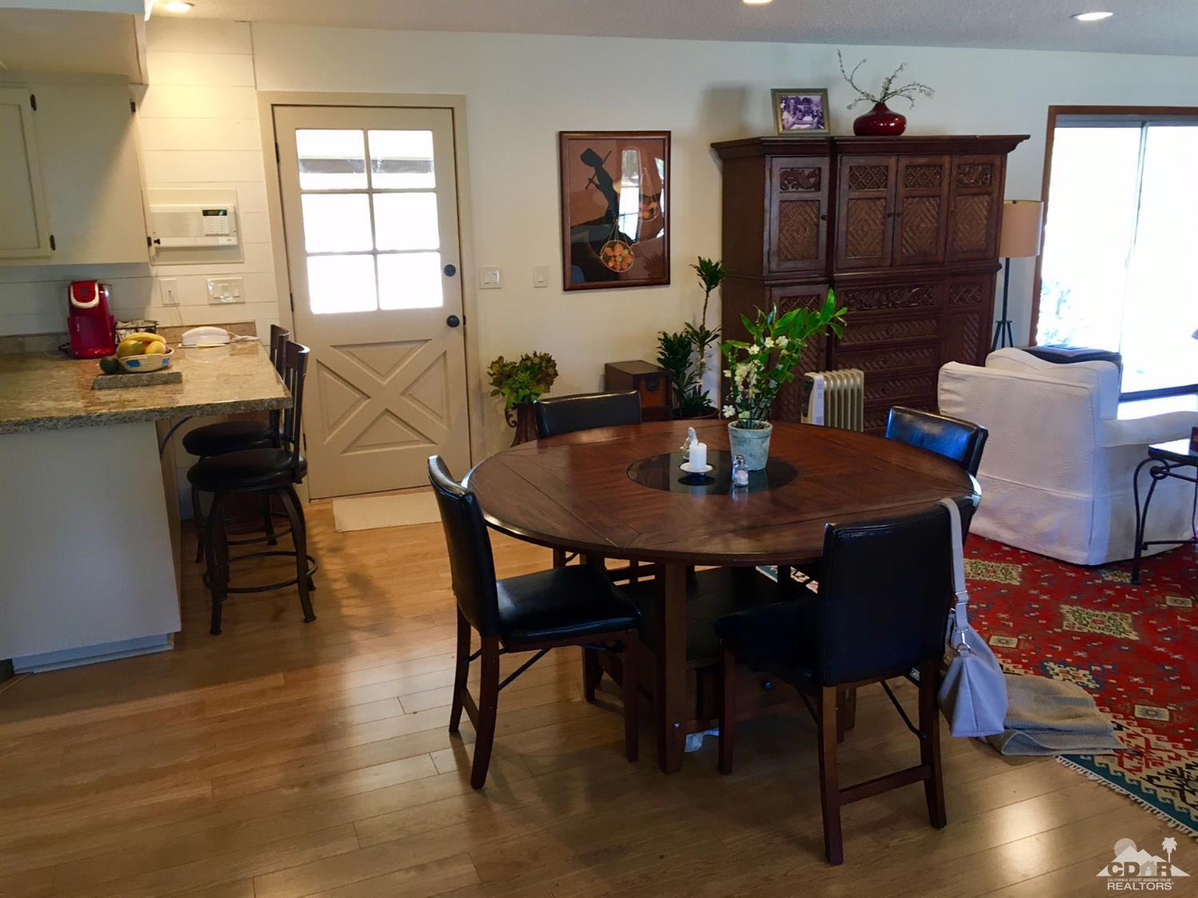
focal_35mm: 29
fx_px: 1003
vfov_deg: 48.2
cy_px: 449
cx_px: 599
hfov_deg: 61.7
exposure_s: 1/30
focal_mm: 4.15
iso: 80
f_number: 2.2
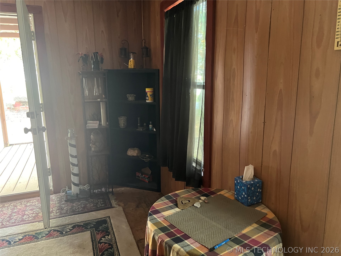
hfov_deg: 67.3
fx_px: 256
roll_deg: +0.9
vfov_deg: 53.1
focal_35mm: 26
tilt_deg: -11.2
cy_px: 128
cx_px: 170
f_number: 1.5
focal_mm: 5.7
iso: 500
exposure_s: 1/44
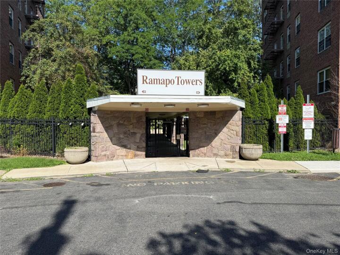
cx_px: 170
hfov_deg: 71.6
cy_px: 128
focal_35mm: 24
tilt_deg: -1.6
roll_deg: -0.5
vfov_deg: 56.8
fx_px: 236
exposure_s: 1/3953
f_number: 1.78
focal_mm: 6.76
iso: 80
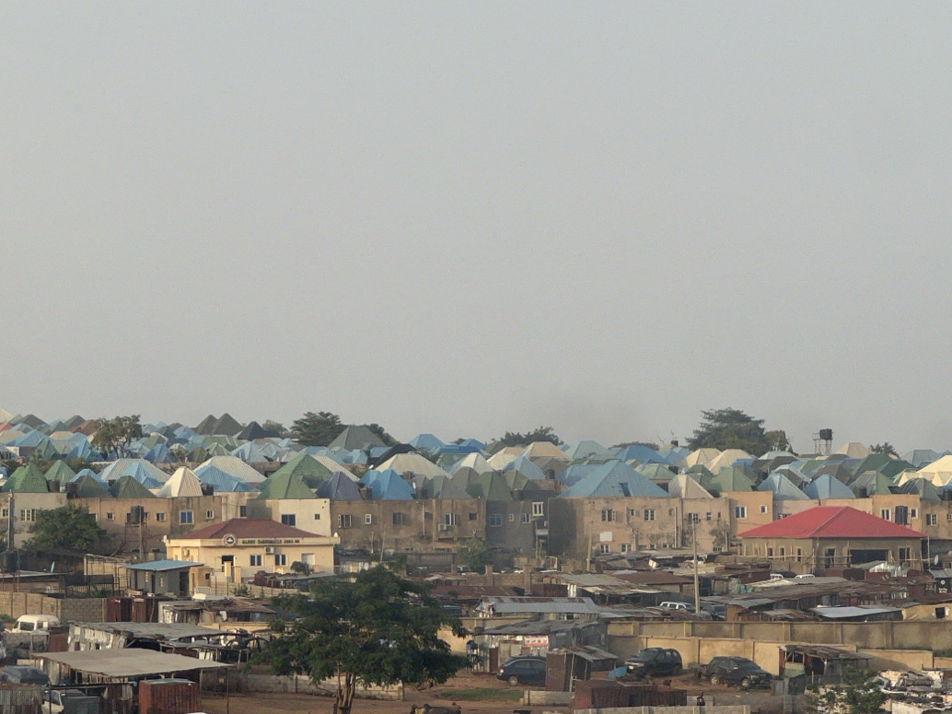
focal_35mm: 149
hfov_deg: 13.3
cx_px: 454
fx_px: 4097
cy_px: 247
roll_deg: +1.7
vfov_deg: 9.9
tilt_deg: +5.1
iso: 32
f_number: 2.8
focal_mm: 9
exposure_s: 1/471
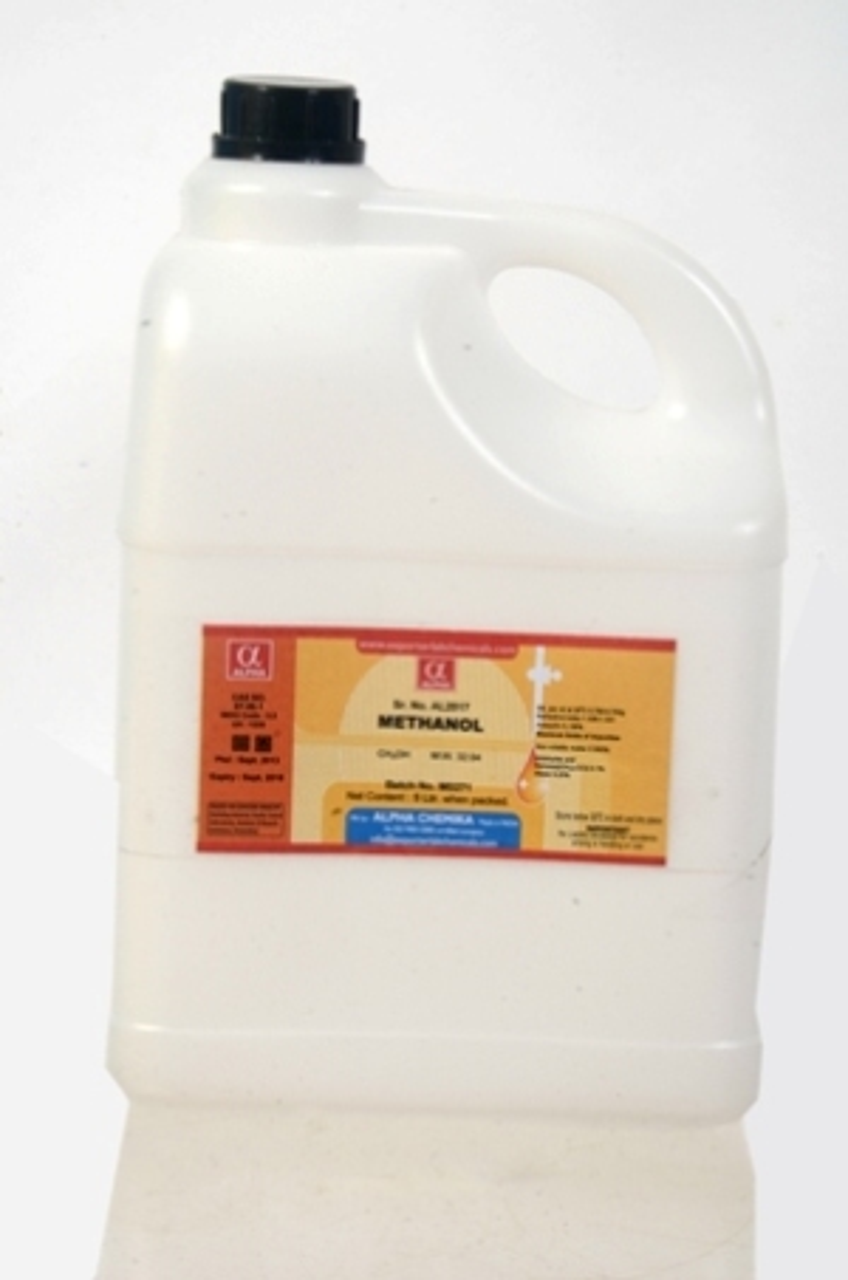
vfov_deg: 19.5
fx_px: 3727
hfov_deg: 13.0
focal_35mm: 105
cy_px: 640
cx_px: 424
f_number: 29
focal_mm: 70
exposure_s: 1/200
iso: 100
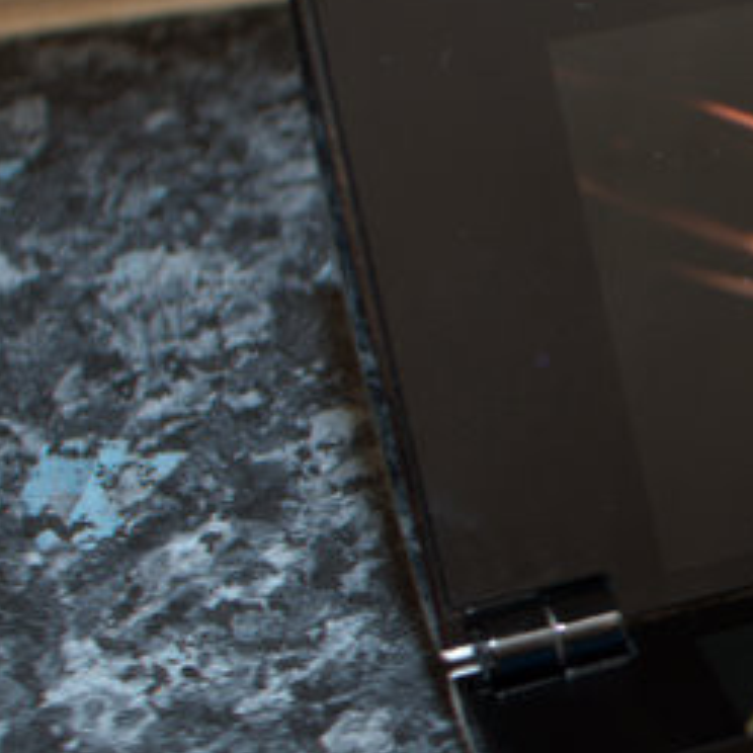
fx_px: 3642
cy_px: 439
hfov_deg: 11.2
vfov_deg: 11.8
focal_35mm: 148
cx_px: 1205
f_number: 4
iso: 200
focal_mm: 30
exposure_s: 1/60
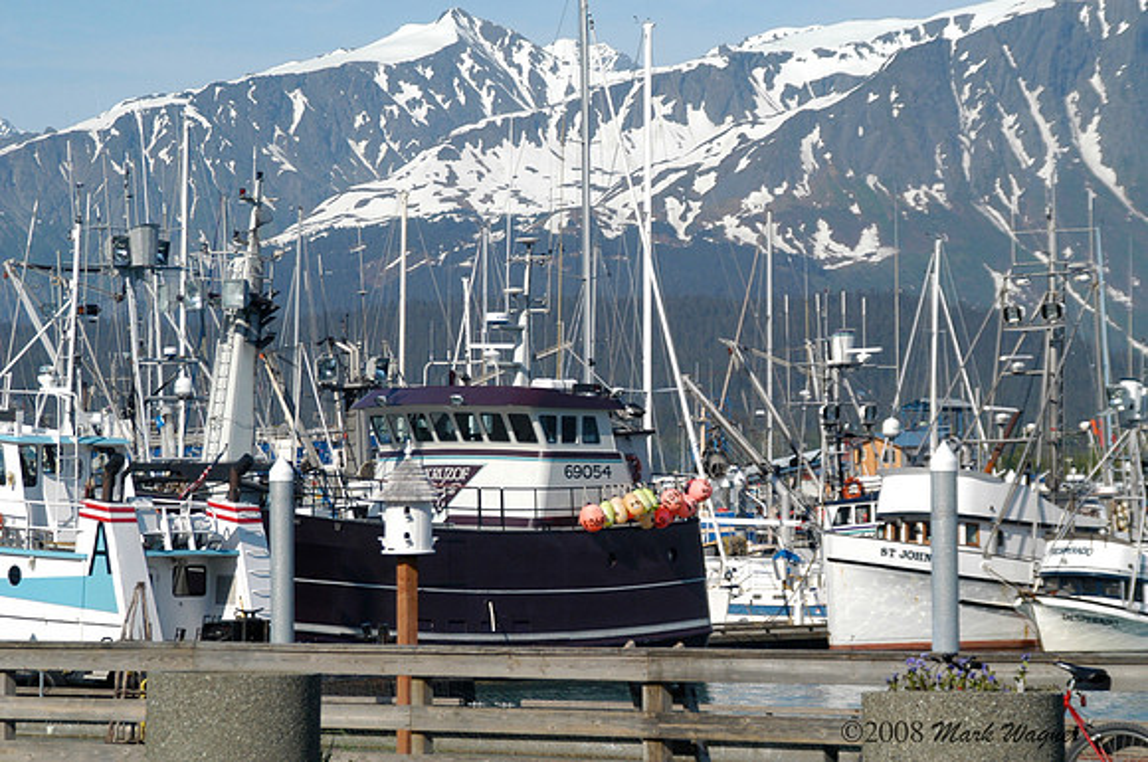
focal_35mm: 150
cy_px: 381
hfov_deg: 13.7
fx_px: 4777
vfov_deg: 9.1
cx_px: 574
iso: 400
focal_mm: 100
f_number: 9
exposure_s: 1/1250
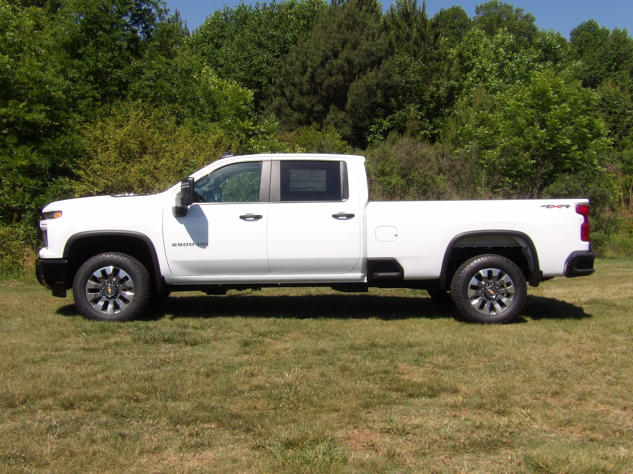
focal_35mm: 39
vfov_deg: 36.8
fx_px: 713
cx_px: 316
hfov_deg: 47.9
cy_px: 237
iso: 100
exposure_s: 1/304
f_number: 7.4
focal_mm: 7
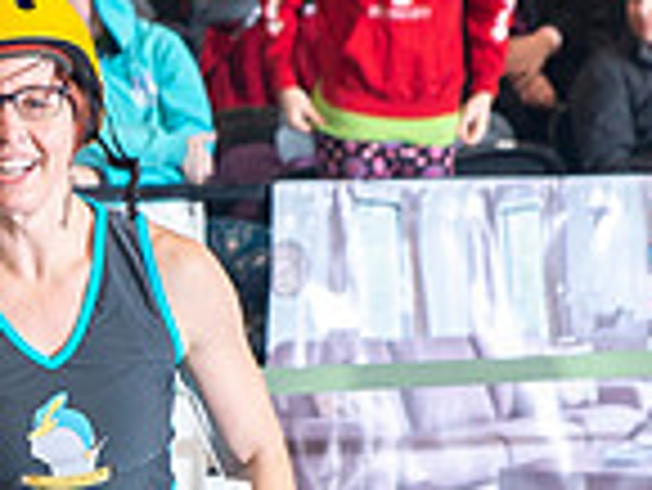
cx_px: -3
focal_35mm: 333
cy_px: 449
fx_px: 6277
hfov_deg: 5.9
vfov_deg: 4.5
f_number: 5
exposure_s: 1/160
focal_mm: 70
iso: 500
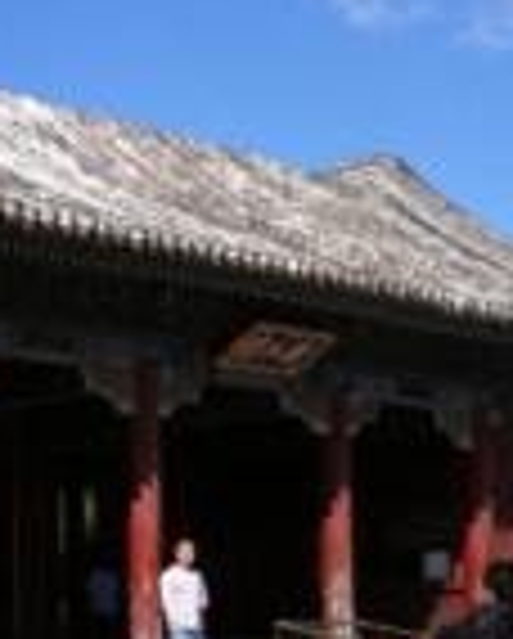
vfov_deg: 19.6
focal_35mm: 96
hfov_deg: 14.7
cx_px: -310
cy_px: 578
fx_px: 1818
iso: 80
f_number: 2.8
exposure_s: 1/1000
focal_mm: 3.85
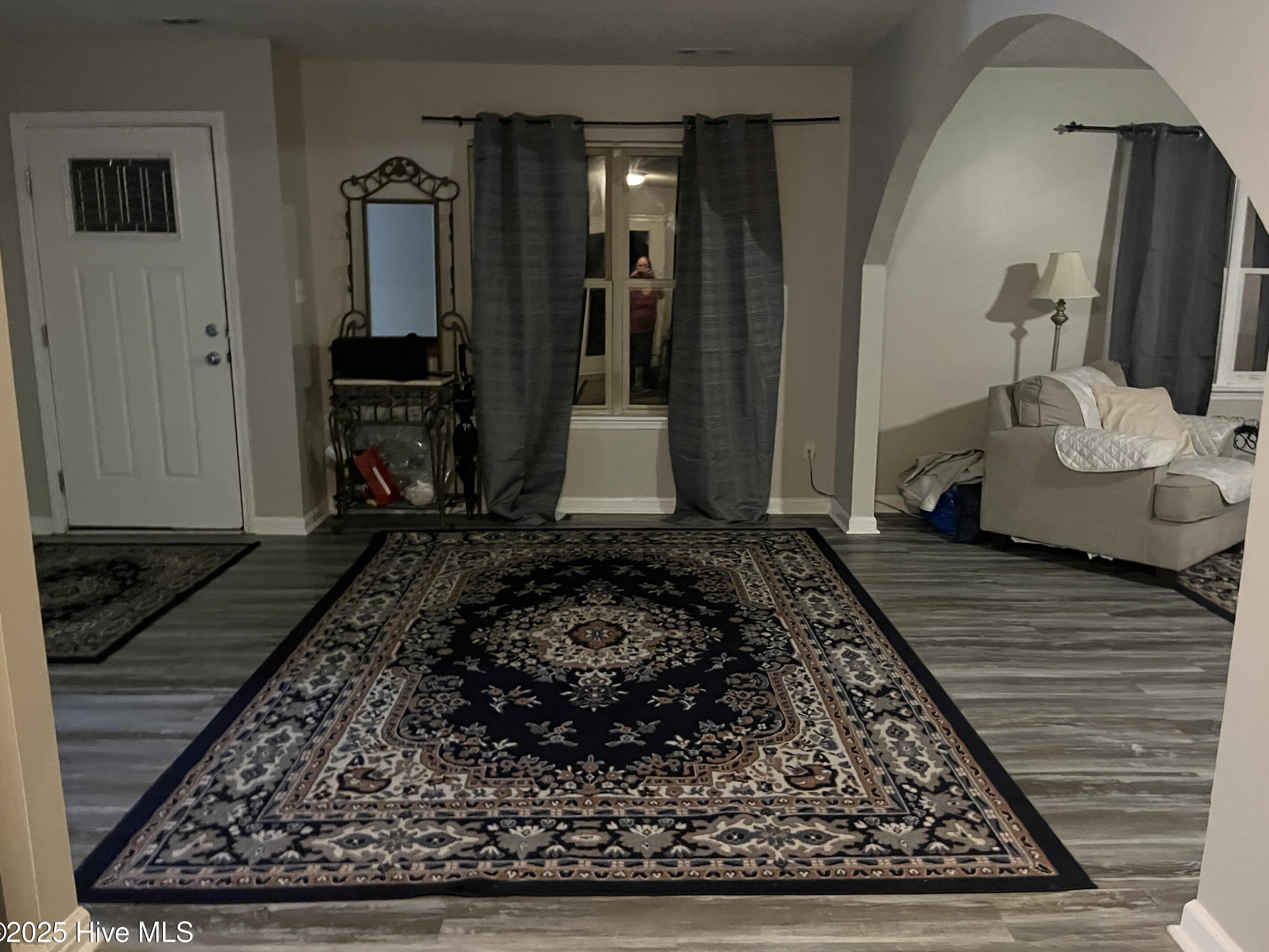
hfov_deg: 65.3
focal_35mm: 27
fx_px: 990
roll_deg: +0.0
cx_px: 642
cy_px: 483
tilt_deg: -11.8
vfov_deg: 51.4
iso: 800
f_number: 1.6
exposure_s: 1/30
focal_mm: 5.1
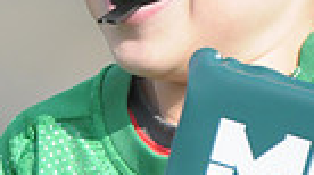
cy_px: 327
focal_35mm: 2647
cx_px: 183
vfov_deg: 0.5
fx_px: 21996
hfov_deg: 0.8
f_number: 4
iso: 1600
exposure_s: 1/6400
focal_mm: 400
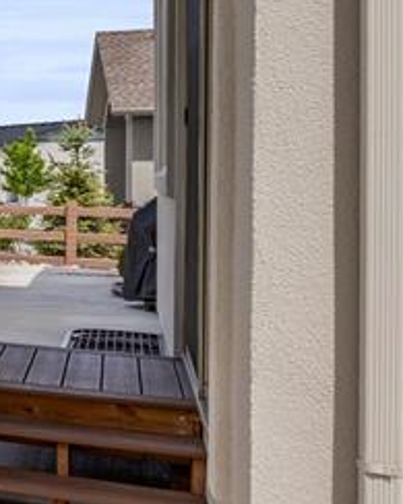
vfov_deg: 28.4
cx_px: -603
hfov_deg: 14.1
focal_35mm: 66
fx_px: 987
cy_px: 157
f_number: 8
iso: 125
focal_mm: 11.2
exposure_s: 1/250
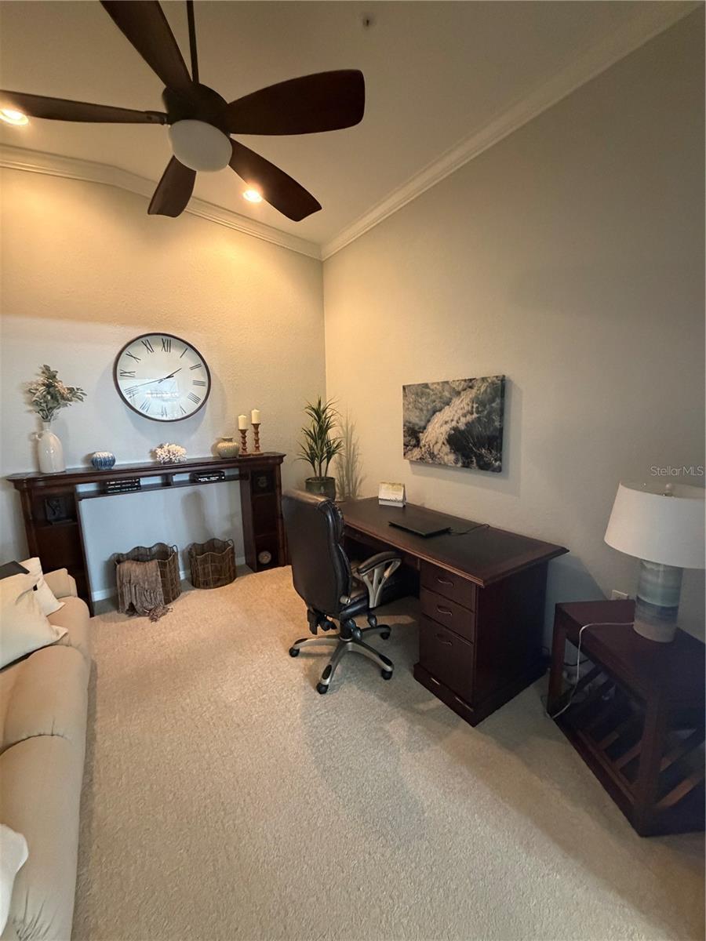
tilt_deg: -7.0
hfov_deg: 85.7
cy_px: 470
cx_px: 353
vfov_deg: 102.1
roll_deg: +0.9
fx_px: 381
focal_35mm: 14
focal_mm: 2.22
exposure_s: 1/60
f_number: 2.2
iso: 1000
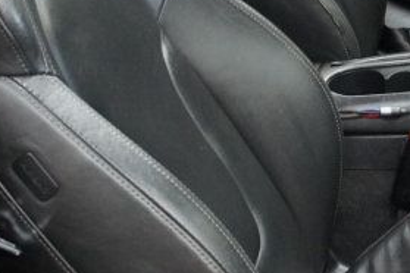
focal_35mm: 99
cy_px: 79
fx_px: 1127
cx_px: 567
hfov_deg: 18.8
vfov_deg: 13.8
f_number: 3.5
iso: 1600
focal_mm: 18
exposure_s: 1/50
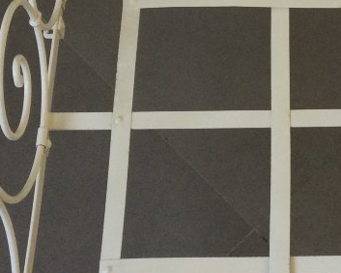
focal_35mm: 103
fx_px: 1039
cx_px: 276
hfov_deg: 18.5
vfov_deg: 14.9
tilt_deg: -62.2
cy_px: 60
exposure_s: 1/33
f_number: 2.4
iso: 32
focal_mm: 3.3
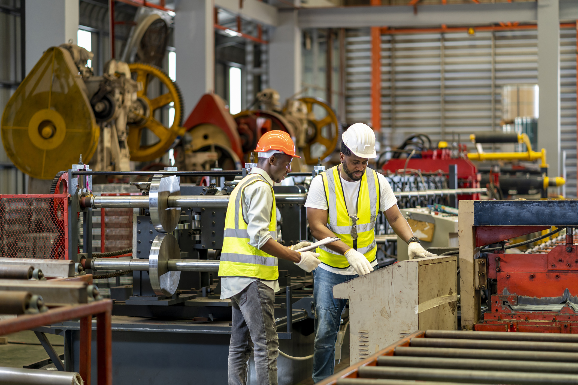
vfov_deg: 16.1
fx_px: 1365
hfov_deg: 23.9
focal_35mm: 85
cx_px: 289
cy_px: 192
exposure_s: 1/125
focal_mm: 85
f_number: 1.8
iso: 400
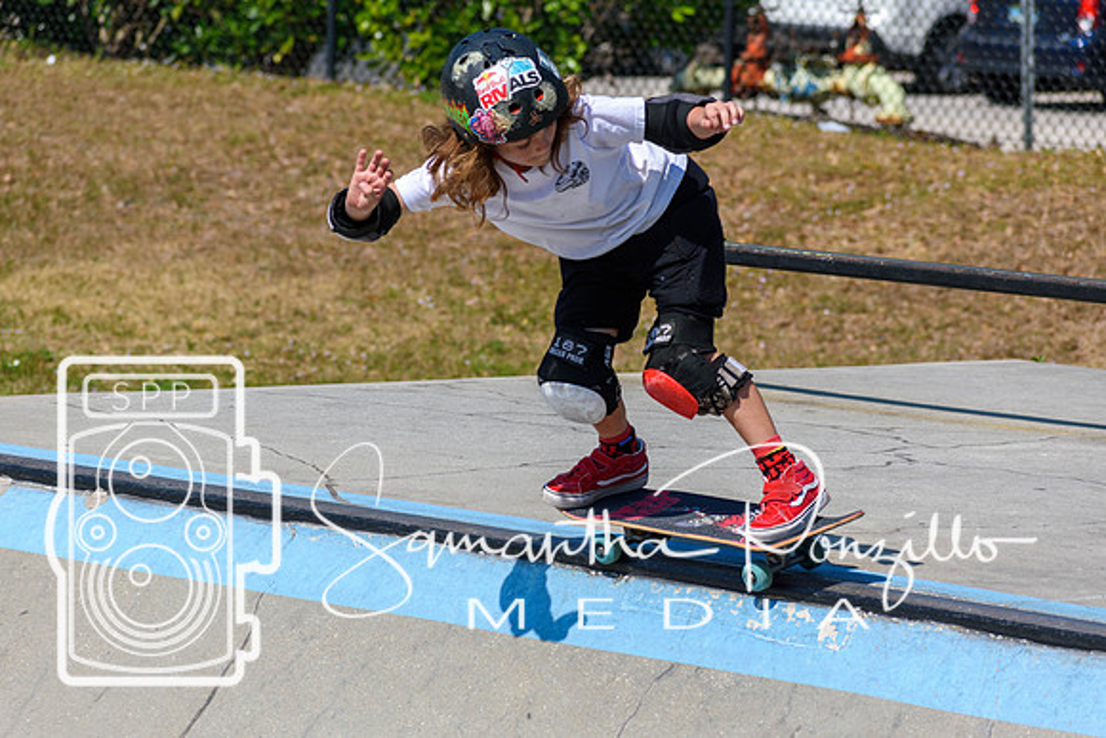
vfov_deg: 6.5
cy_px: 369
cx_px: 553
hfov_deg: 9.8
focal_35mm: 210
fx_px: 6453
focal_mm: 140
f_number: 5.6
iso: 200
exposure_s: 1/2000
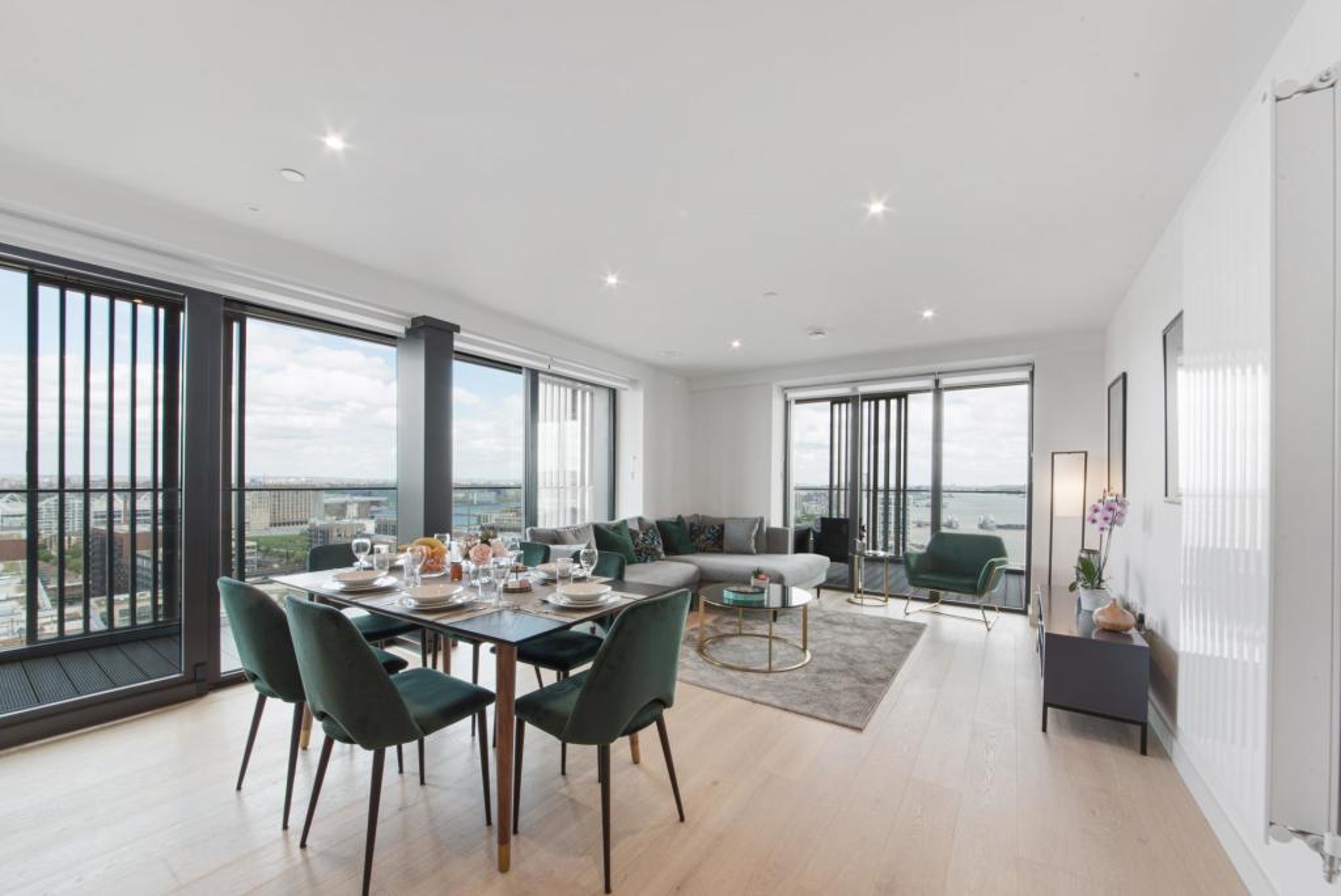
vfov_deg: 85.5
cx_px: 670
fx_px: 485
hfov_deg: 108.3
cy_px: 448
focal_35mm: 13
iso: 100
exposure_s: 1/5
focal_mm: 13
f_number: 16
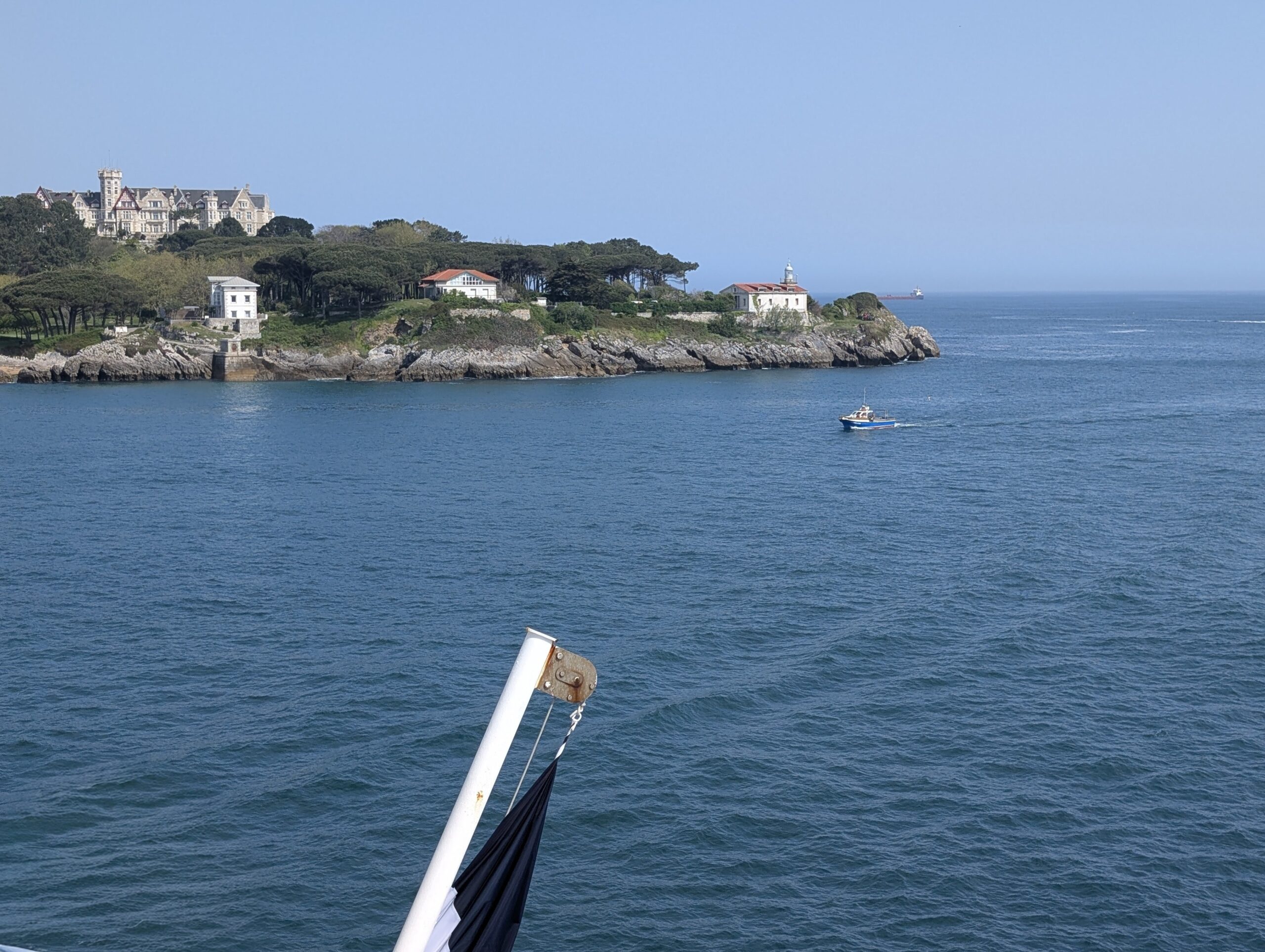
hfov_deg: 38.9
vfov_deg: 29.8
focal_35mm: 49
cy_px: 476
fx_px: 1793
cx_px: 632
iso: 19
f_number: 1.68
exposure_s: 1/1129
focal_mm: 6.9
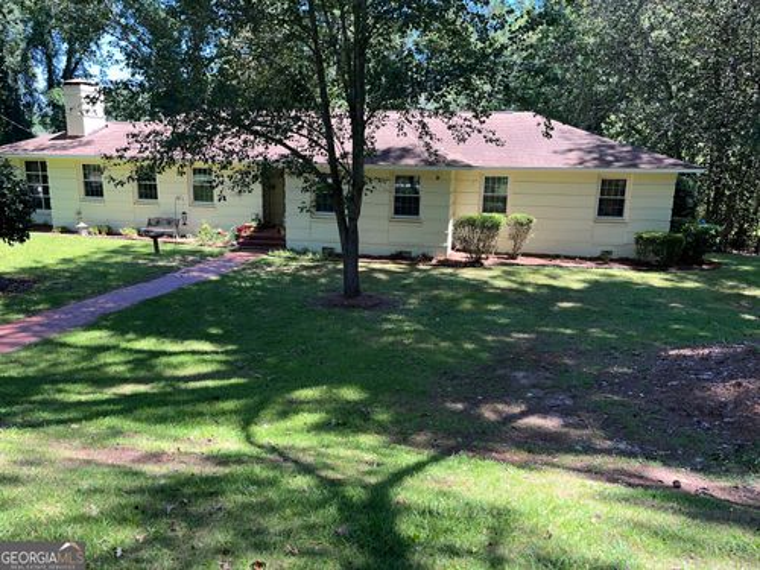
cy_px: 285
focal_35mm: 26
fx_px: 571
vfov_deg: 53.1
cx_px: 380
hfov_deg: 67.3
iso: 32
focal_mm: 5.1
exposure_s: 1/845
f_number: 1.6
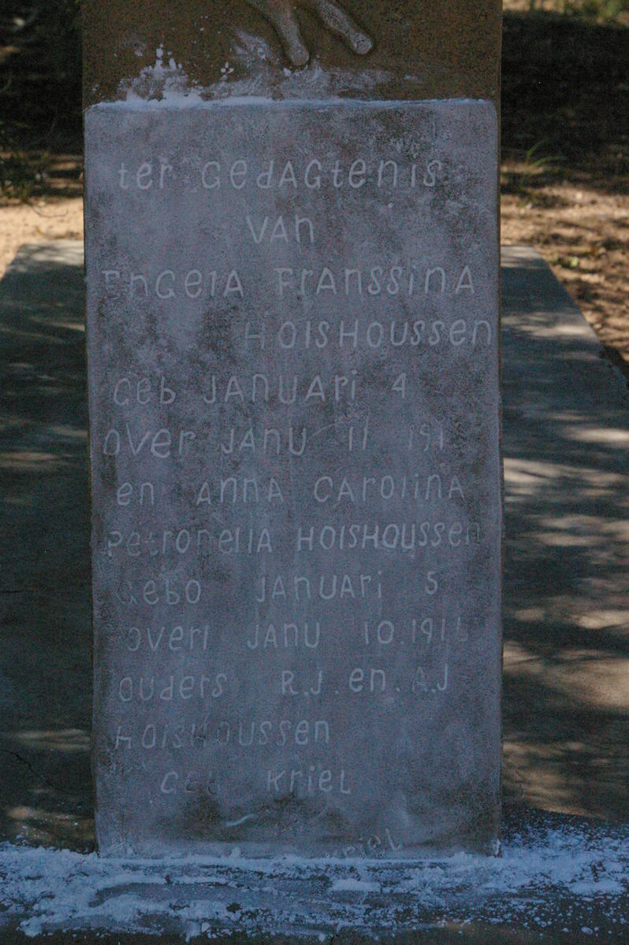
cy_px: 472
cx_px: 314
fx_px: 2166
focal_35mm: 82
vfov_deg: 24.6
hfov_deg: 16.5
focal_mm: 55
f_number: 13
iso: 3200
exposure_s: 1/1000
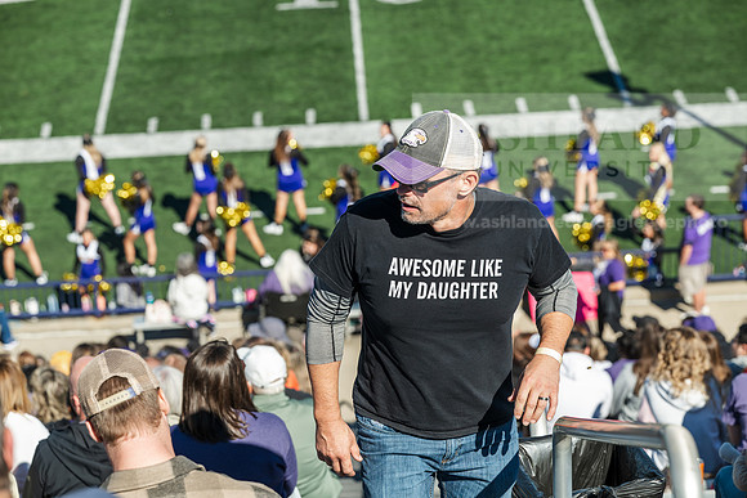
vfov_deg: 13.4
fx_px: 2117
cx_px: 374
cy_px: 249
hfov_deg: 20.0
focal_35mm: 102
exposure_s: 1/800
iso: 125
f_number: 5
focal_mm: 102
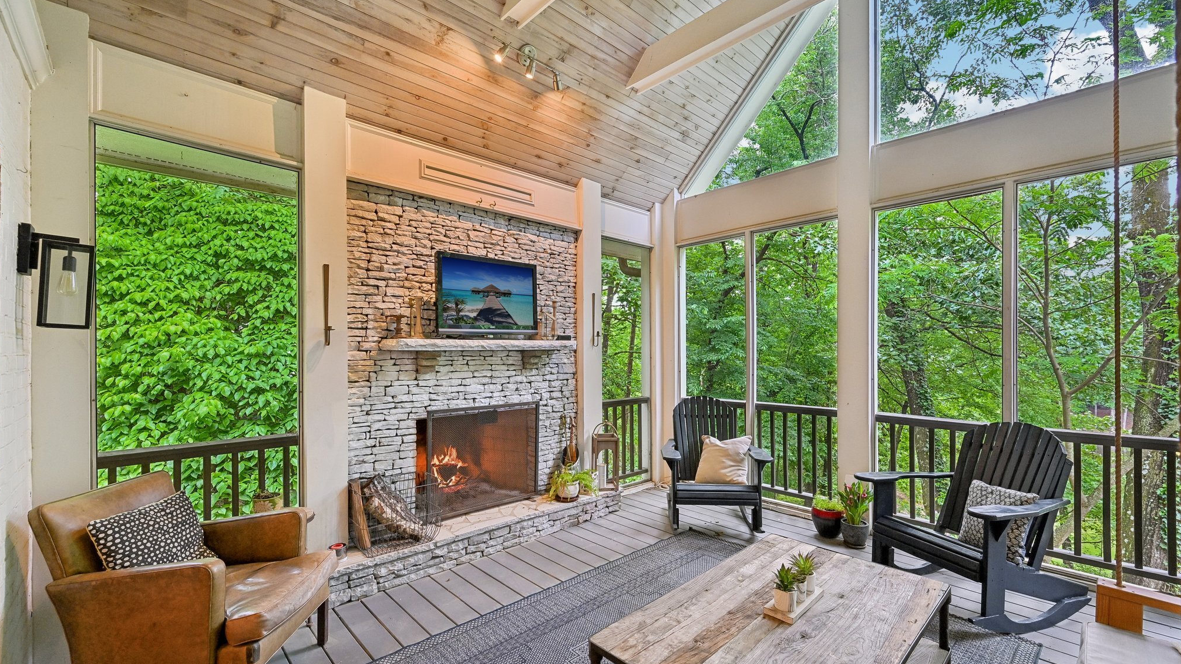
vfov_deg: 67.0
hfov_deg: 99.4
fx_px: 501
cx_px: 586
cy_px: 352
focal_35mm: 16
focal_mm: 15
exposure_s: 1/15
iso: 450
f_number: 8
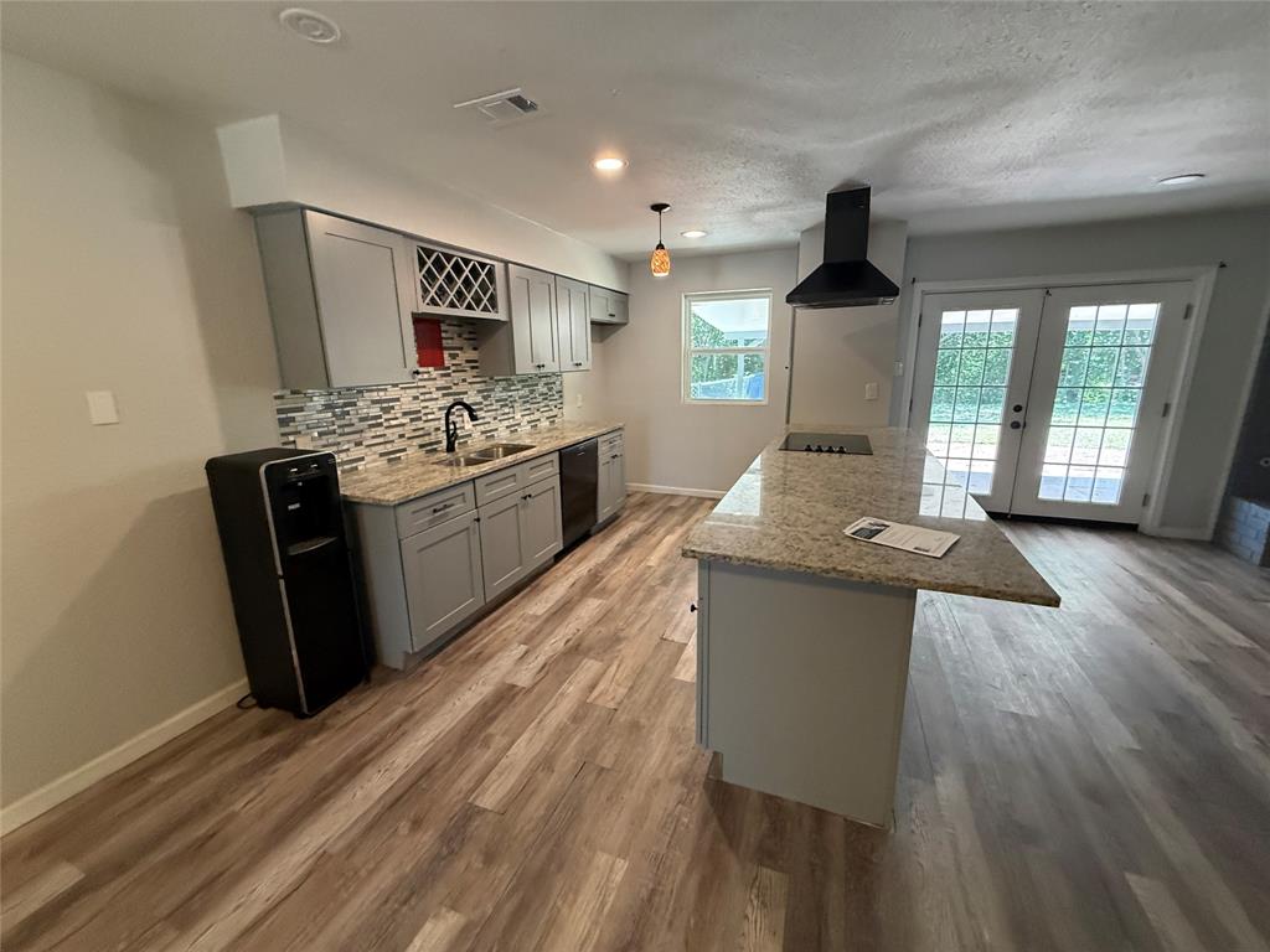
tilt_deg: -18.3
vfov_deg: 85.7
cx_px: 635
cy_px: 476
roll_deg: +2.7
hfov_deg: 102.1
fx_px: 514
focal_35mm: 14
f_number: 2.2
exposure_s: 1/120
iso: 640
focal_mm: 2.22
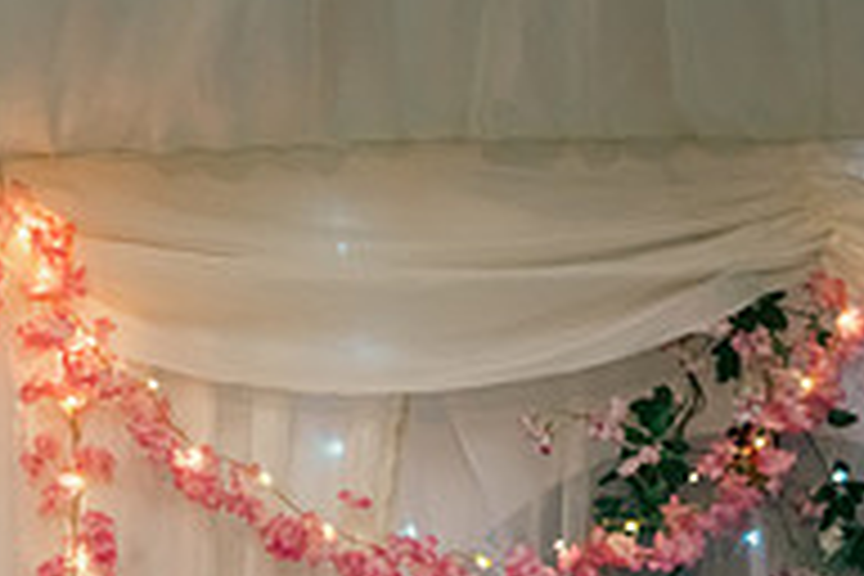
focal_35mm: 181
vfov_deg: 7.5
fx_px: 4344
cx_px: -194
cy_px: 826
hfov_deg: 11.1
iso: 800
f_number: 3.5
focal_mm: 60
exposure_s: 1/160
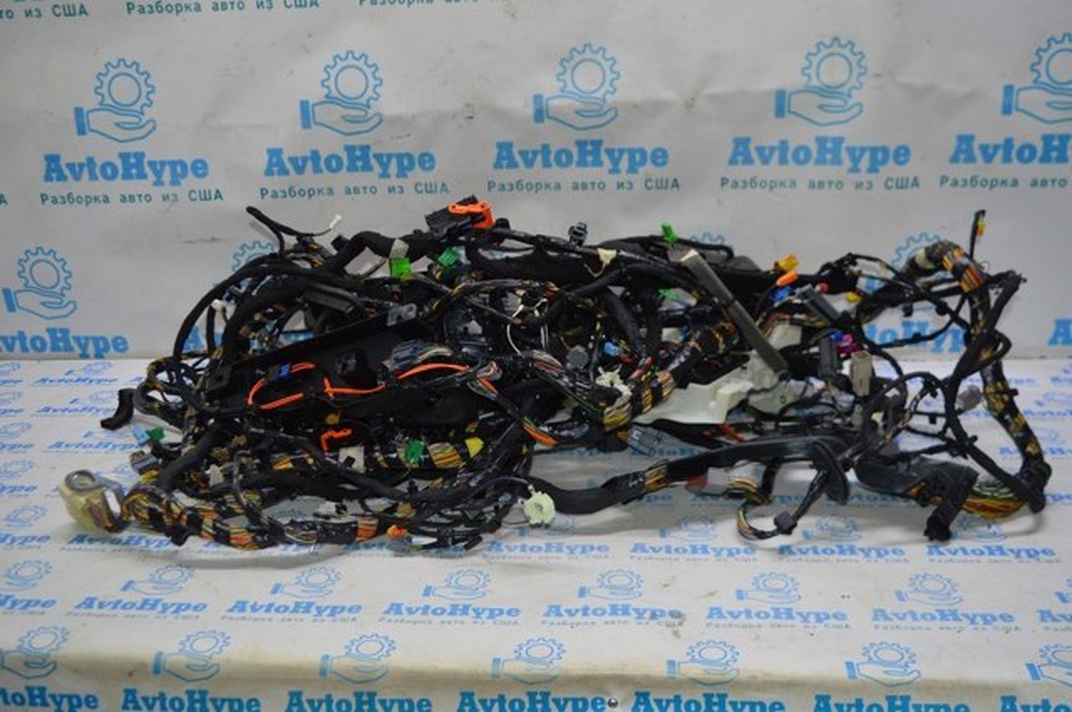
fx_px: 1071
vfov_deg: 36.8
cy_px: 356
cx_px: 536
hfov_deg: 53.2
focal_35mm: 36
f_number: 4
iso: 400
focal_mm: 24
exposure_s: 1/80
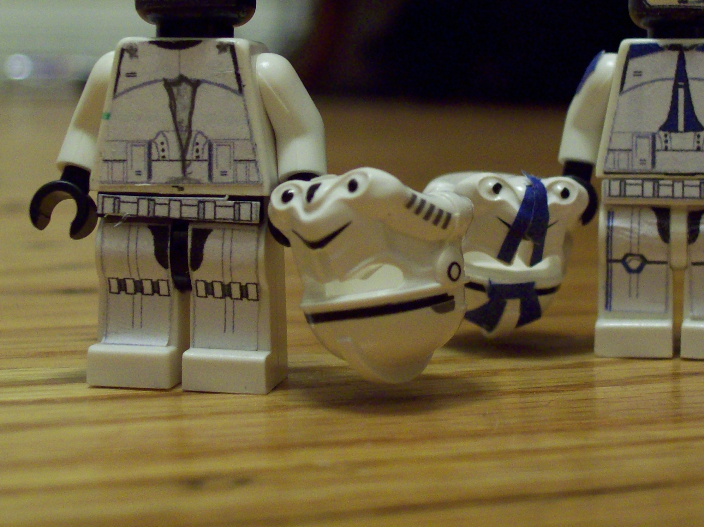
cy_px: 152
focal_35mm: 80
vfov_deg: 18.3
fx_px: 1626
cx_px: 422
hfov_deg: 24.4
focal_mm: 9.4
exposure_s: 1/8
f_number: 3.4
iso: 200
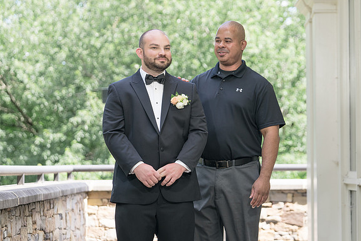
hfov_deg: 17.5
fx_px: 1173
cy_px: 132
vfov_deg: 11.7
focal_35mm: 117
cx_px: 181
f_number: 4
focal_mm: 104
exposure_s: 1/250
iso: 200
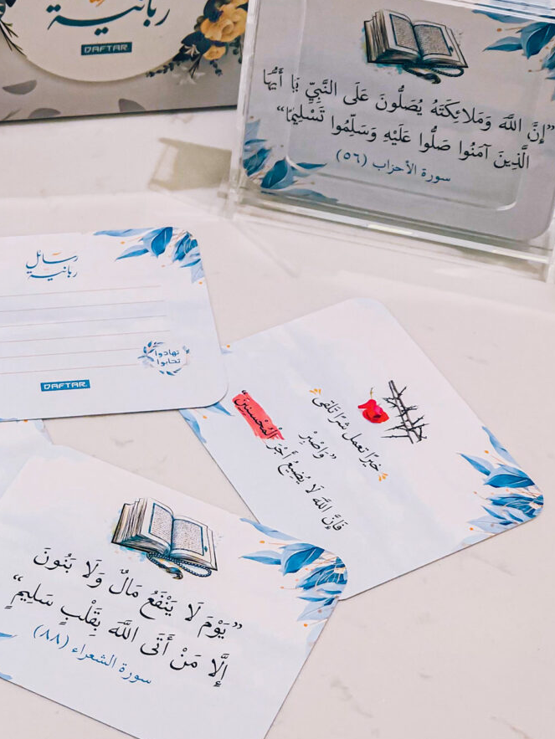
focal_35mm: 86
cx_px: 153
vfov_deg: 22.7
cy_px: 325
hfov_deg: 17.1
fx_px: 1837
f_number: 2.8
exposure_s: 1/35
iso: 100
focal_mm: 6.6
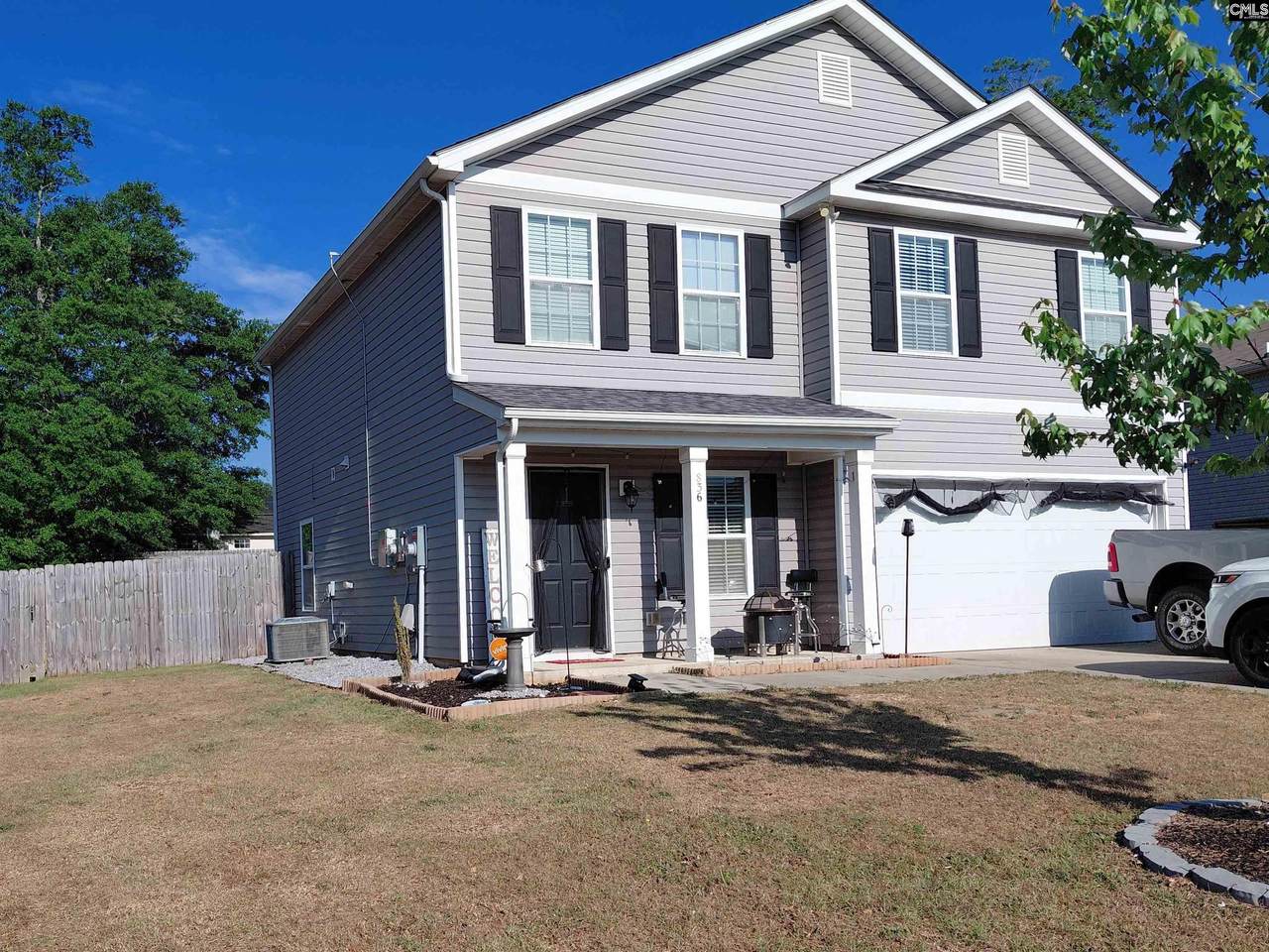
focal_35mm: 25
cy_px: 476
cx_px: 634
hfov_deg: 69.4
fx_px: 916
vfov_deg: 54.9
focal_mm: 4.69
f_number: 1.8
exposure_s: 1/3876
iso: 50
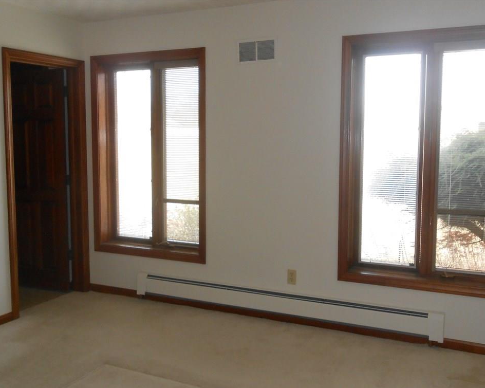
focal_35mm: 36
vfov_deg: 41.1
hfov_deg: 50.3
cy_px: 195
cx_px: 249
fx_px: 517
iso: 250
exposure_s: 1/30
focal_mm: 6
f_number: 3.9
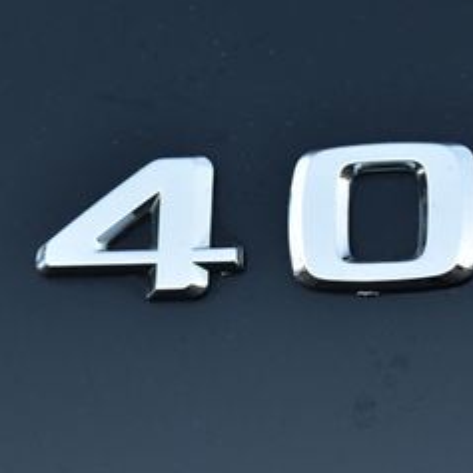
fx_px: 2924
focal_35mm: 189
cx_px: 206
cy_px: 138
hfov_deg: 9.2
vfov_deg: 9.2
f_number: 9
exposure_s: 1/100
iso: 400
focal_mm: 55
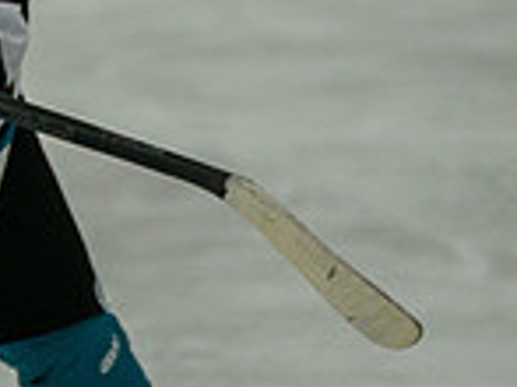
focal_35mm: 1242
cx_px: -148
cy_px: -16
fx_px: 18534
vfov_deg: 1.2
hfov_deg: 1.6
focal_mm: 261
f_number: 3.2
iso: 1600
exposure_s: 1/6400
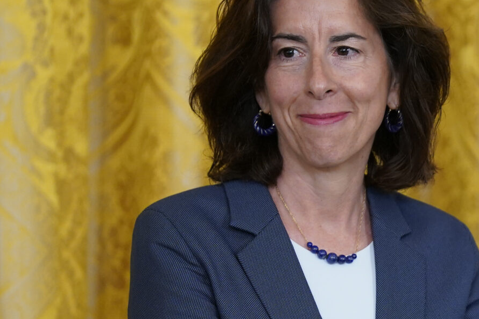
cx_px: 542
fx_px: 7653
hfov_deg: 3.6
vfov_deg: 2.4
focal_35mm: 575
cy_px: 285
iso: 2000
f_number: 2.8
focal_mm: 200
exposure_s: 1/250
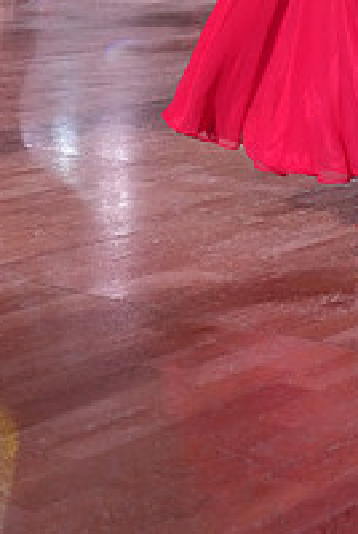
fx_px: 1635
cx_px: 156
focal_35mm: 110
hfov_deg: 12.5
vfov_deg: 17.1
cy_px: -219
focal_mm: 38
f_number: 5.6
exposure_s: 1/320
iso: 5000
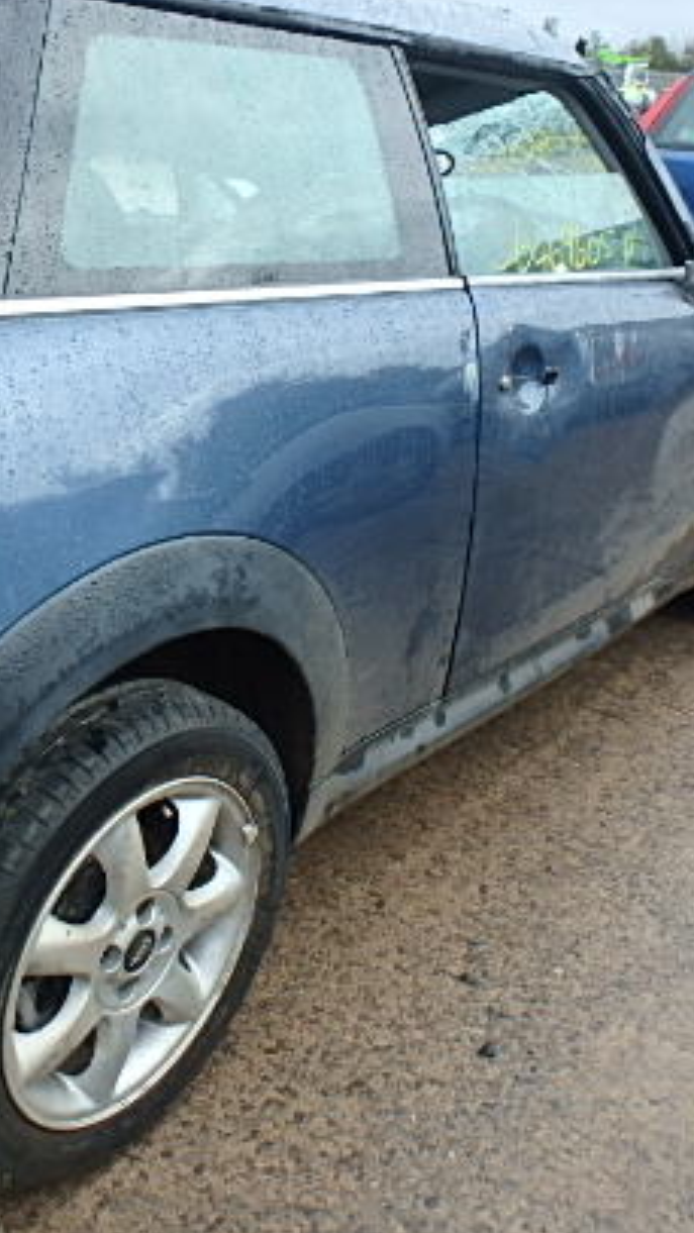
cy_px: 560
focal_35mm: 36
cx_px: 67
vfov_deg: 55.2
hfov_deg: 31.3
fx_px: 1177
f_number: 3.5
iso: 125
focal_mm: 3.7
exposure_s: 1/160
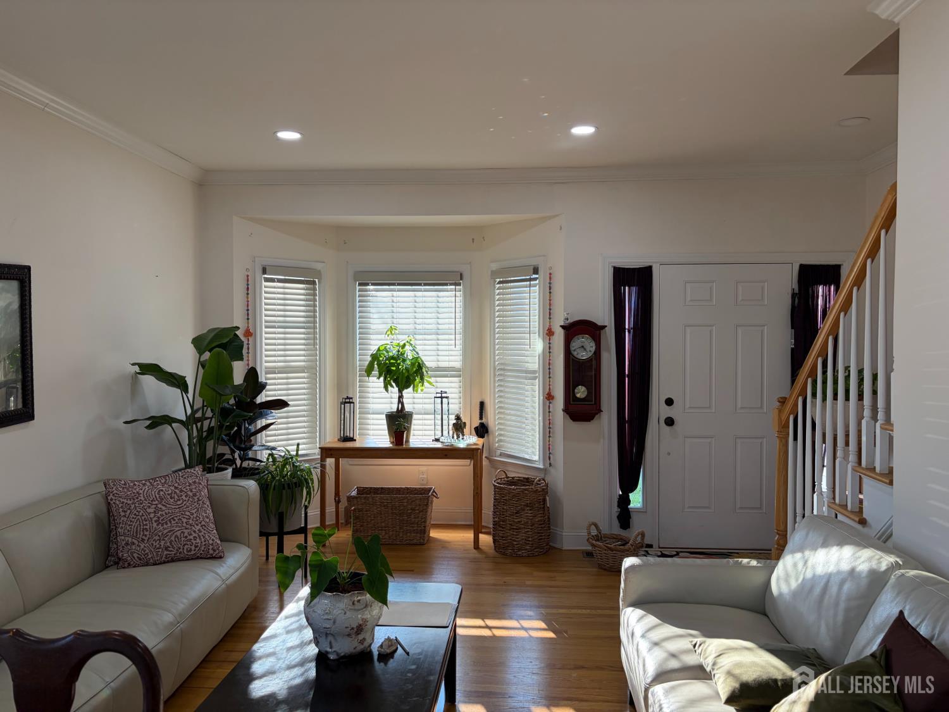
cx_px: 474
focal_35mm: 26
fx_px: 713
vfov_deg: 53.1
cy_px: 356
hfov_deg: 67.3
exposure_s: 1/204
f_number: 1.6
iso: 100
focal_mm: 5.96
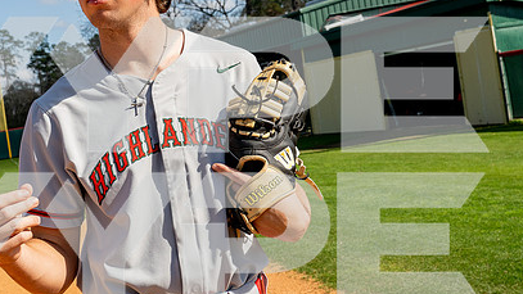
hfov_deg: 35.6
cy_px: 85
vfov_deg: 20.6
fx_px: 804
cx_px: 162
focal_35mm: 58
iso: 250
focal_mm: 33
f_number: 7.1
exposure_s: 1/1250
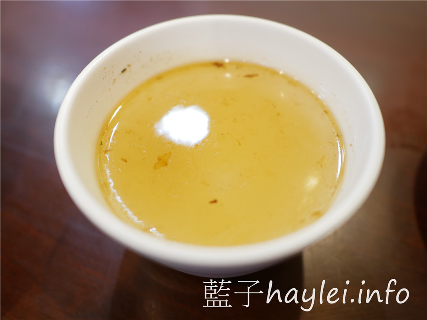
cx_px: 214
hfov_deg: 60.0
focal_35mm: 30
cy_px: 160
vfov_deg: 46.8
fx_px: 370
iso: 640
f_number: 1.7
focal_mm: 15
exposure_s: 1/60
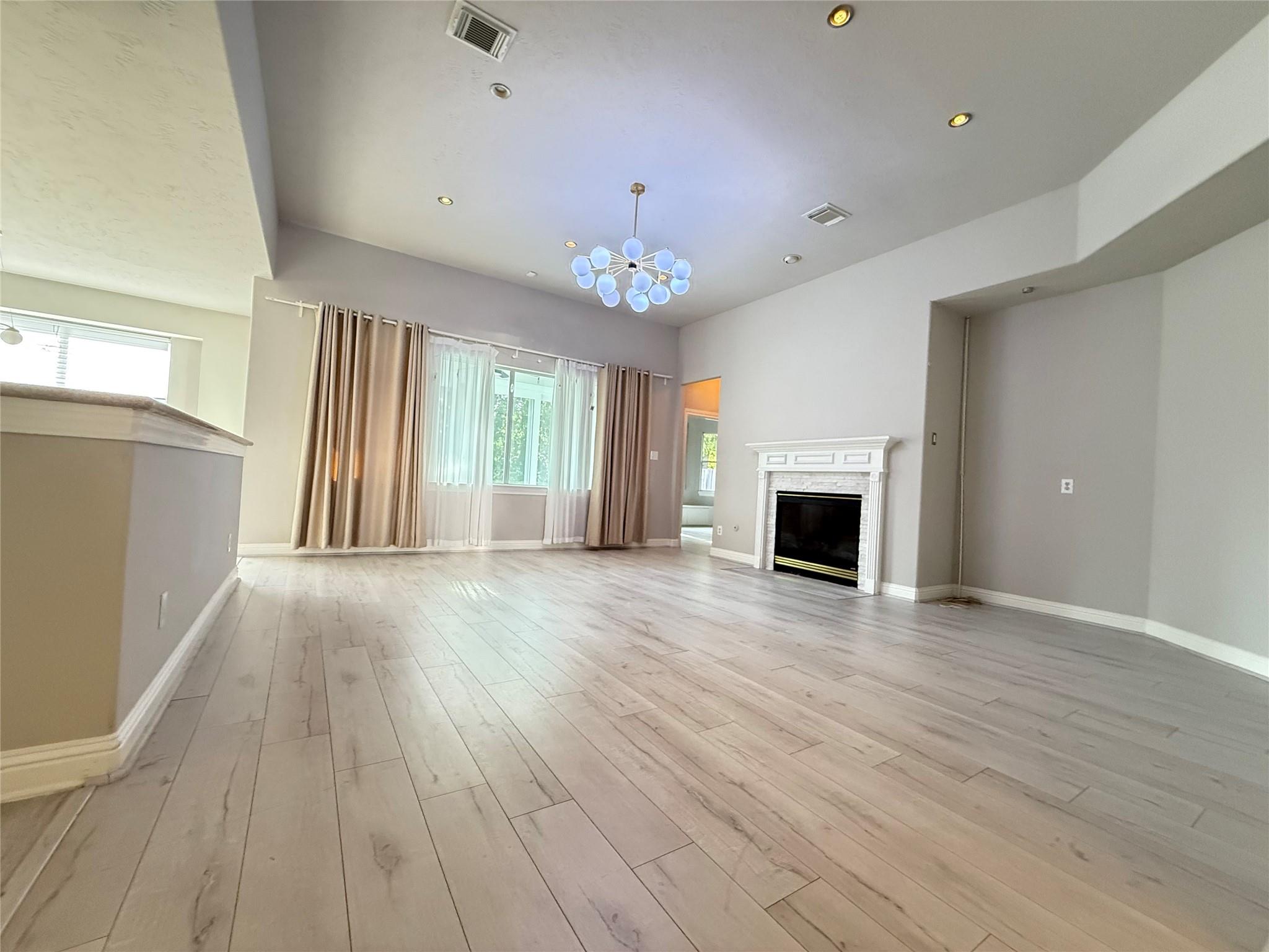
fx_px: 513
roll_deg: -3.9
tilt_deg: +2.5
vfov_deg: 85.7
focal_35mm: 14
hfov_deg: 102.1
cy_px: 476
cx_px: 634
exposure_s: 1/120
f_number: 2.2
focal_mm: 2.22
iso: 640
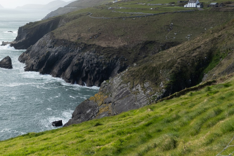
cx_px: 56
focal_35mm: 52
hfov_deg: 37.2
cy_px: 37
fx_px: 338
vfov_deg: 25.6
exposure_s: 1/400
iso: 100
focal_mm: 10.83
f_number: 5.6
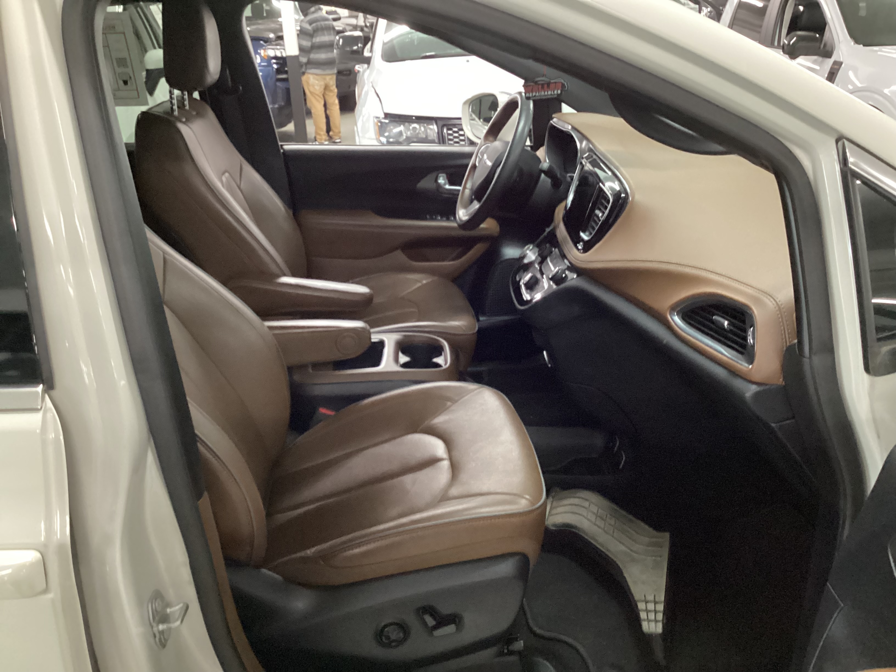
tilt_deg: -21.4
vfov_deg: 45.4
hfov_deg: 58.4
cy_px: 336
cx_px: 448
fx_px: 802
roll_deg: +2.4
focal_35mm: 31
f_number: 2.4
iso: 640
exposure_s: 1/30
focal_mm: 3.3
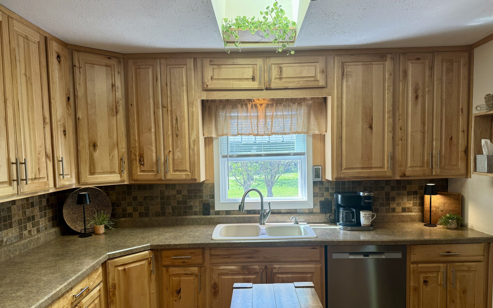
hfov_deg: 70.4
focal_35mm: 26
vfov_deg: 47.4
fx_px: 349
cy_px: 177
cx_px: 250
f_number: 1.78
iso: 125
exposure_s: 1/120
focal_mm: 6.76
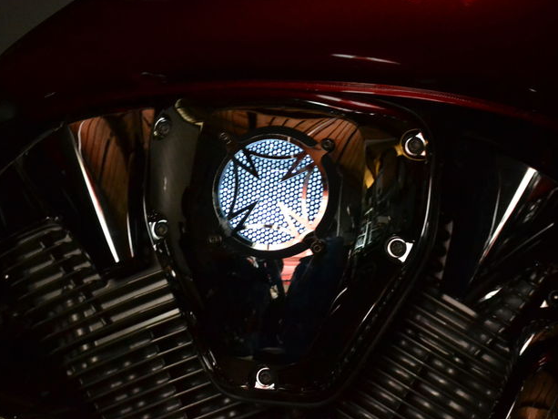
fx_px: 1274
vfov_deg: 18.7
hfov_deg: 24.7
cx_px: 329
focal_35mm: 79
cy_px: 225
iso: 3200
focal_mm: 42
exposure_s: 1/4
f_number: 5.3
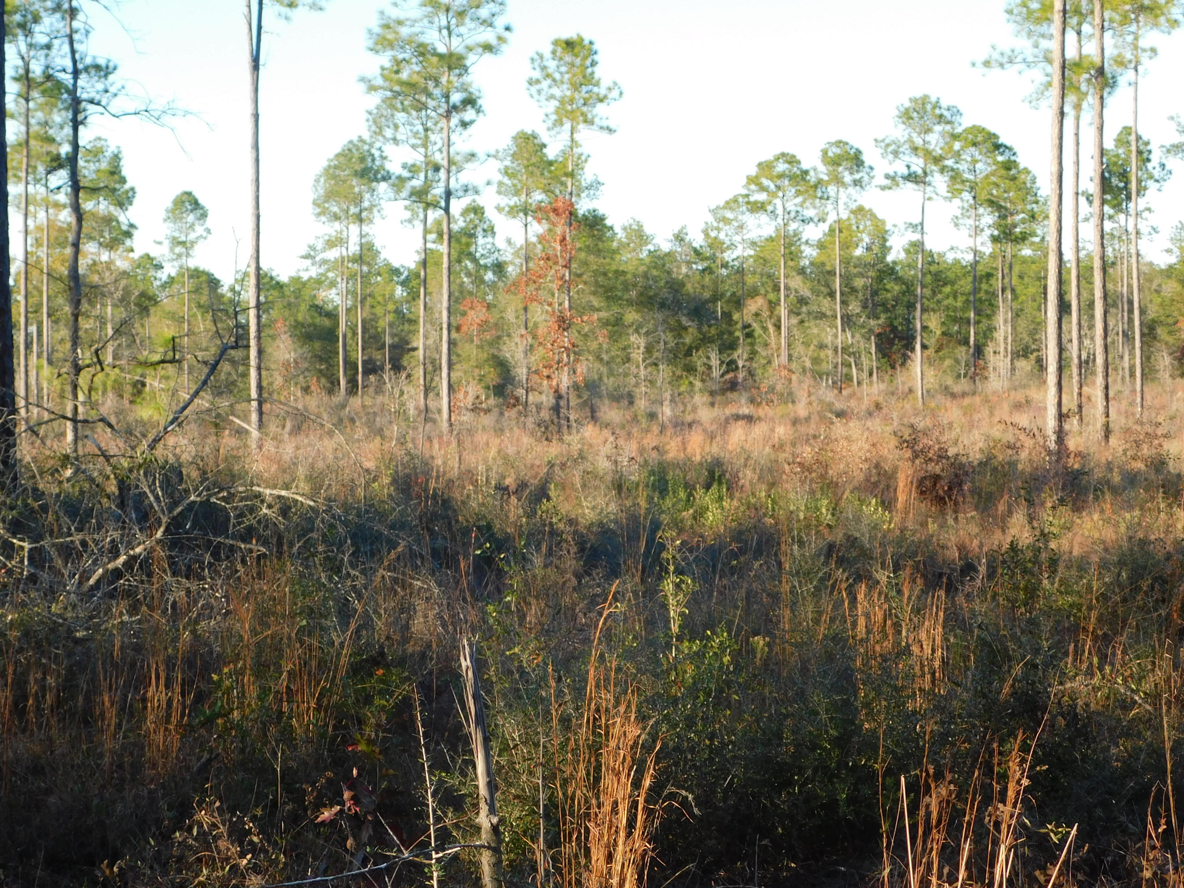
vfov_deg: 18.7
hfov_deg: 24.7
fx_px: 2702
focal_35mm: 79
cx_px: 533
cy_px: 410
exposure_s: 1/200
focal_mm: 12.6
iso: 125
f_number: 4.3
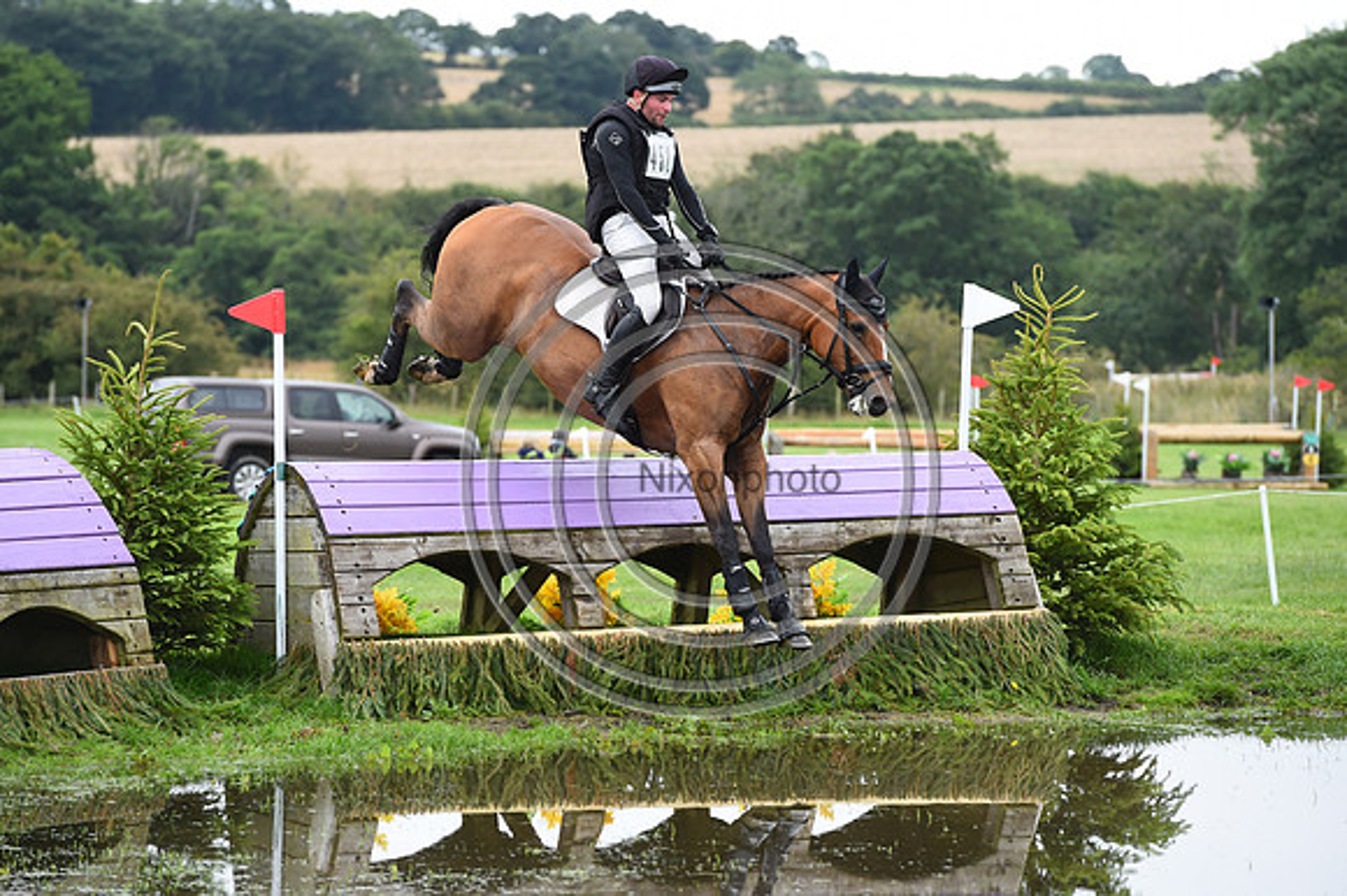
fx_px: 7479
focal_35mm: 200
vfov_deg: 6.9
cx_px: 674
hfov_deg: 10.3
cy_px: 448
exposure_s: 1/1250
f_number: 5.6
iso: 1100
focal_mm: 200
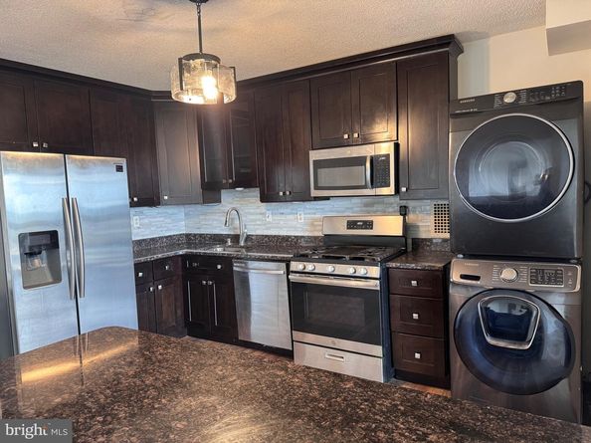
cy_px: 222
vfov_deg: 56.8
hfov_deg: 71.6
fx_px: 410
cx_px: 296
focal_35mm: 24
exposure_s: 1/60
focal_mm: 6.76
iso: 250
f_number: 1.78
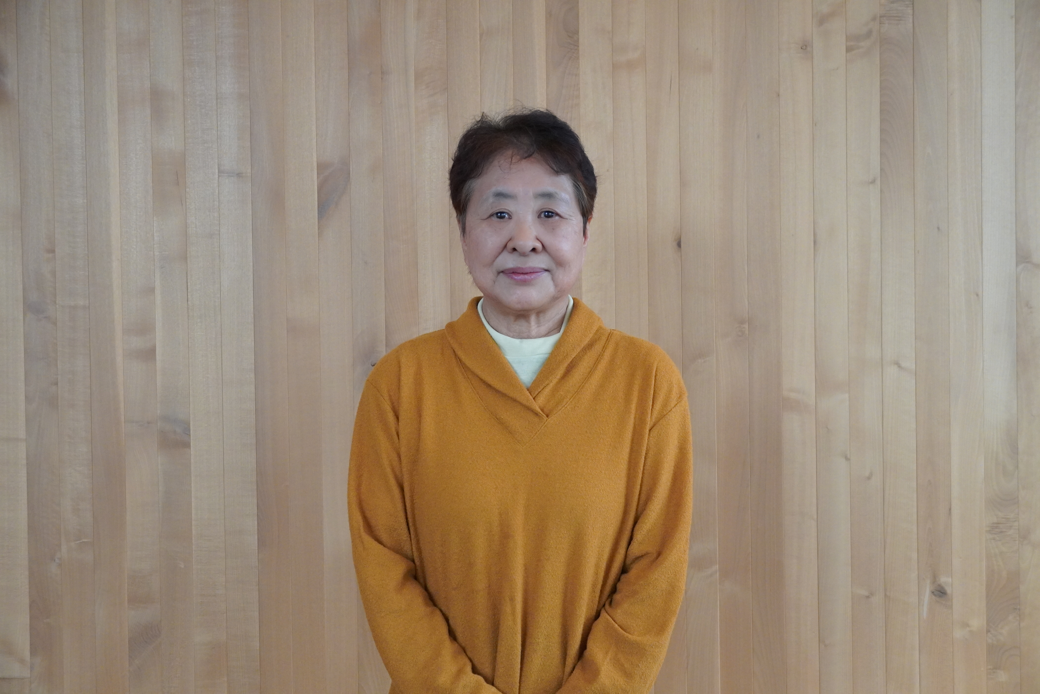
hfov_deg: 39.9
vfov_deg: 27.3
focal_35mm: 50
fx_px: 1431
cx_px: 520
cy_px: 347
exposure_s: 1/160
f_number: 4.5
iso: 3200
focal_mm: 33
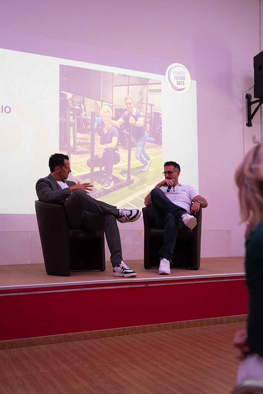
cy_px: 197
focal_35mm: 41
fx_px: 449
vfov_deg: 47.4
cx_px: 132
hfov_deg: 32.7
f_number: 2.8
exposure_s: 1/200
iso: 6400
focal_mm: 41
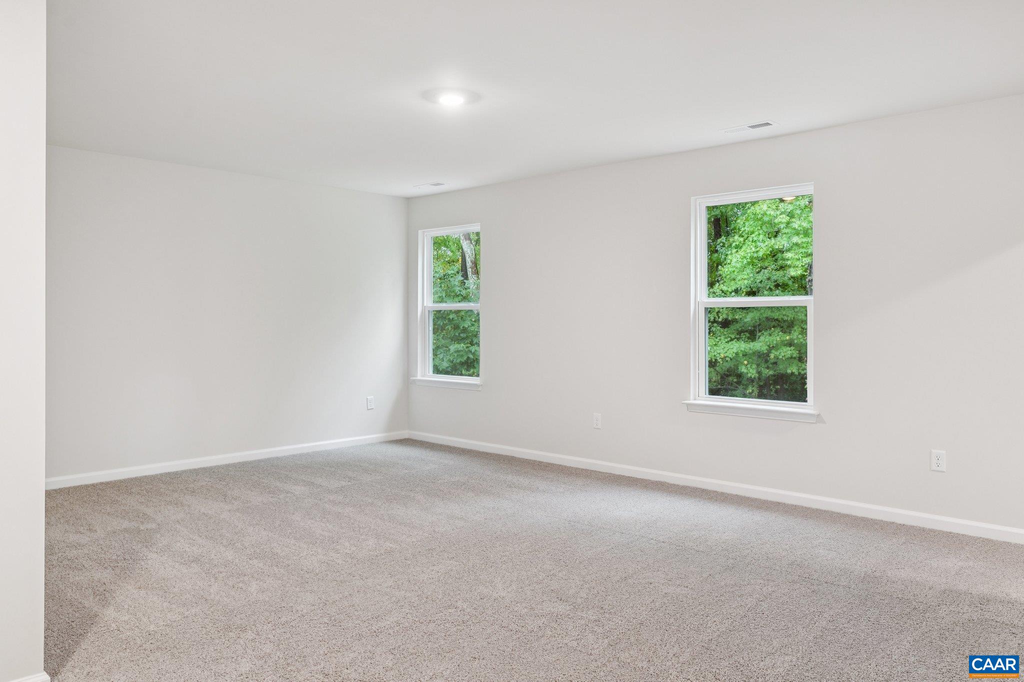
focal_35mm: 25
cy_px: 341
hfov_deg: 71.5
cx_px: 512
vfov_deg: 51.3
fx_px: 711
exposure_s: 1/5
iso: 400
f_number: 6.3
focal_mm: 25
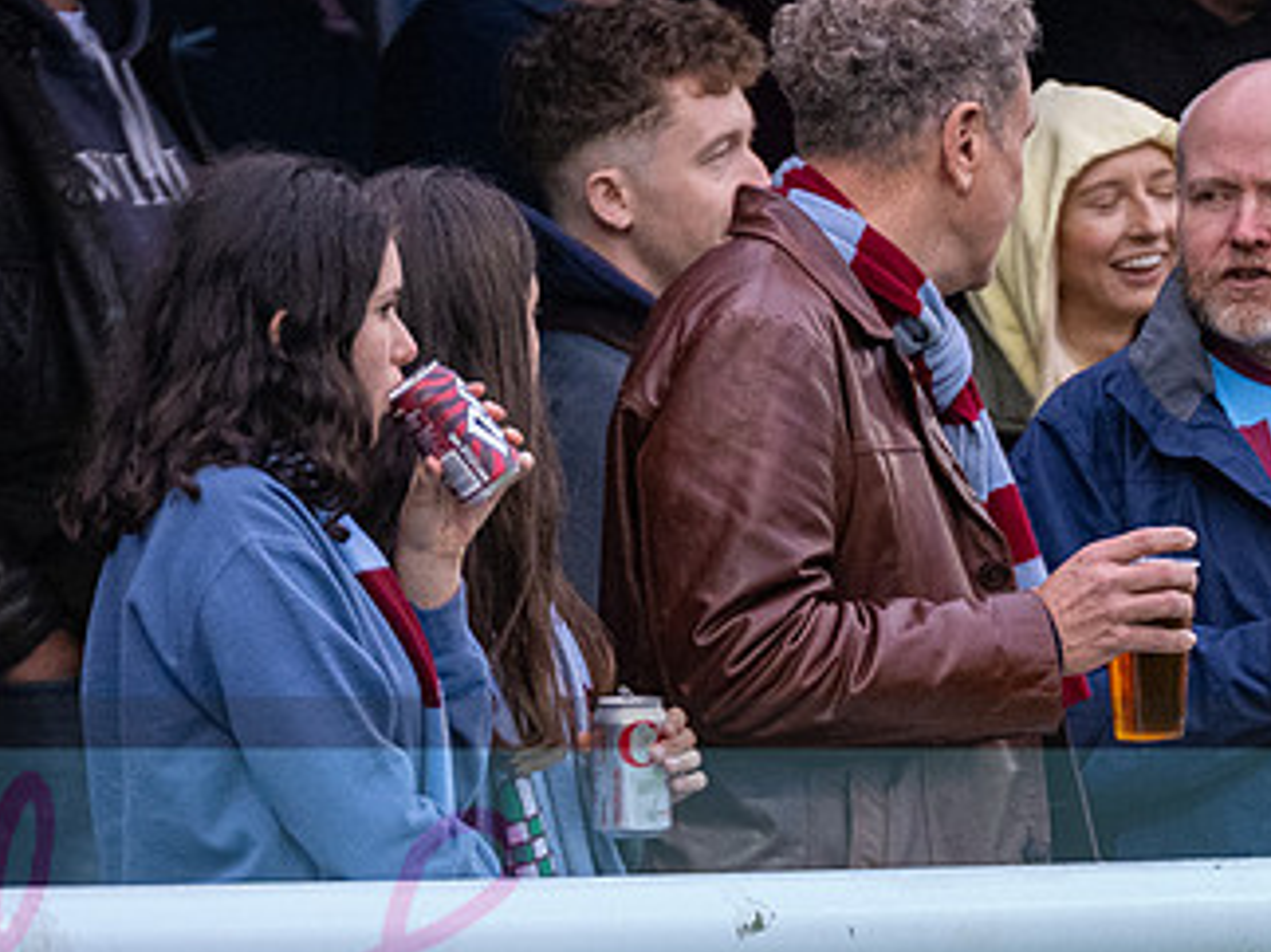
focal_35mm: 1100
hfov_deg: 1.8
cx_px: 887
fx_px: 40374
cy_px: 545
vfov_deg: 1.4
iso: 1600
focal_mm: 300
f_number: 2.8
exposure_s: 1/1600
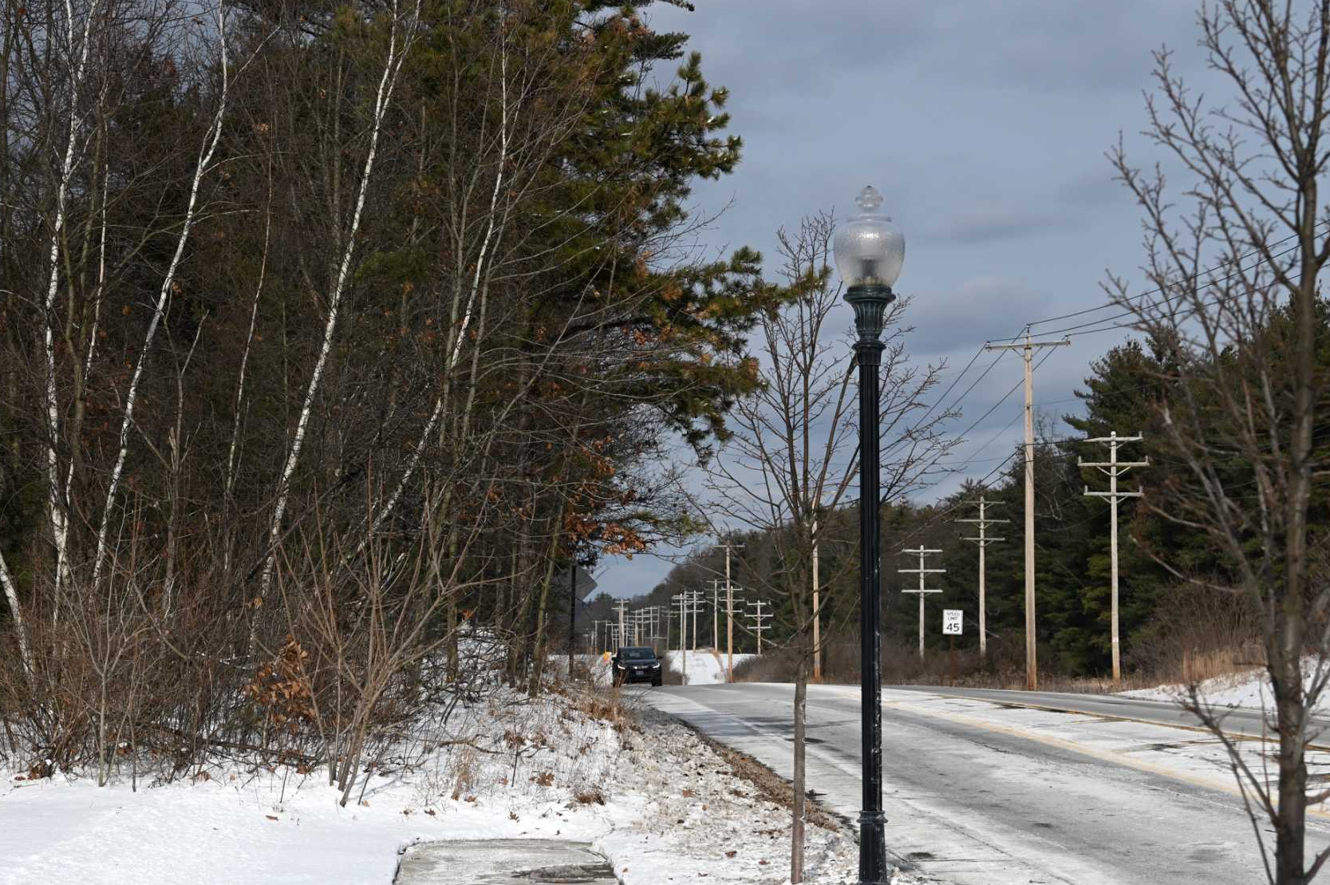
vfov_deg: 15.9
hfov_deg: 23.7
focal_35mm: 86
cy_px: 399
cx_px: 657
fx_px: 3175
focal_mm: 70
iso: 800
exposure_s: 1/8000
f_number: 6.3
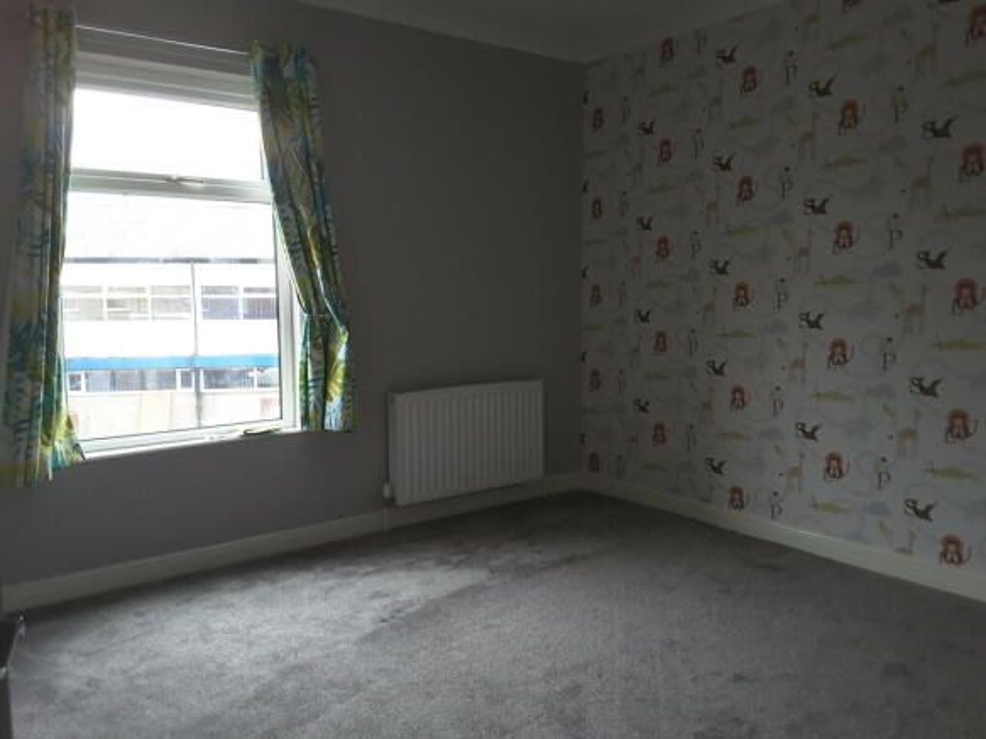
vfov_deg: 45.4
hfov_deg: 58.4
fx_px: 883
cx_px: 493
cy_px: 370
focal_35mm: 31
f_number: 1.9
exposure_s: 1/33
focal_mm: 2.9
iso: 80
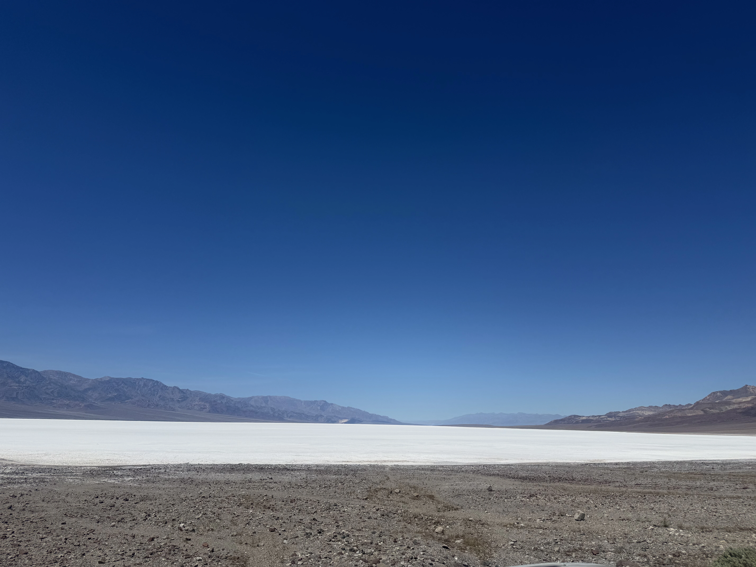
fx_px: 524
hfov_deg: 71.6
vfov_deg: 56.8
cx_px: 378
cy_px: 284
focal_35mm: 24
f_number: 1.78
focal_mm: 6.76
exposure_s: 1/14286
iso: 80
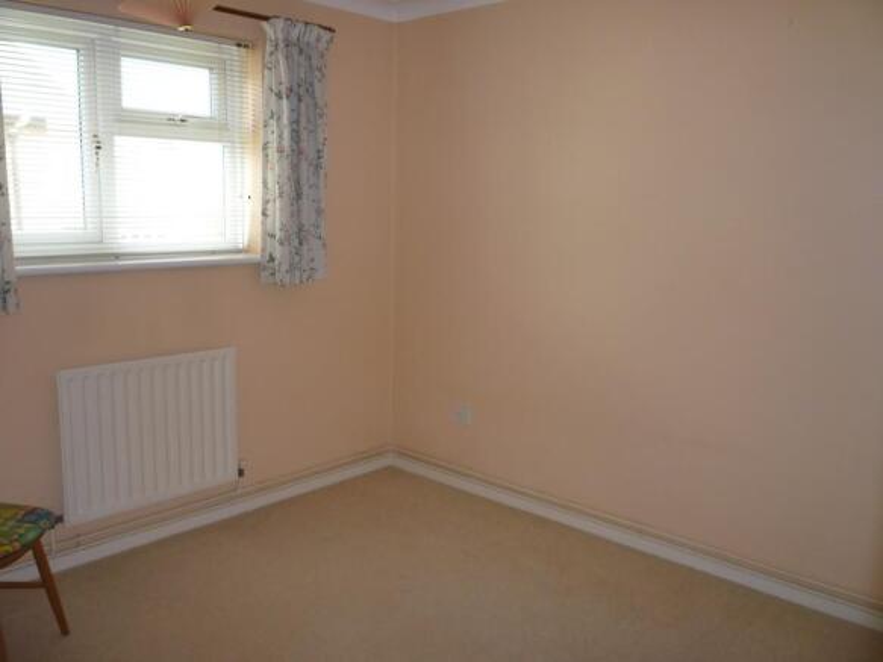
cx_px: 442
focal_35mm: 29
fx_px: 740
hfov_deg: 61.7
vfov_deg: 48.2
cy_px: 331
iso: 100
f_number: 3.3
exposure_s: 1/30
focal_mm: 5.2
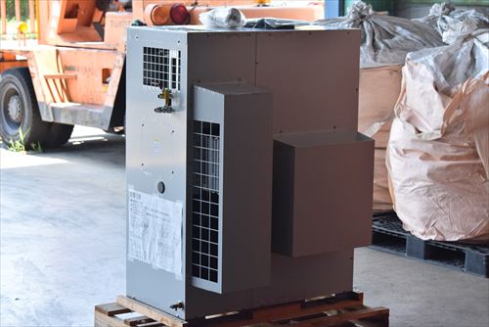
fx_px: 1182
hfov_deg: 23.4
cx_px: 244
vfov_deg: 15.7
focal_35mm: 87
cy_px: 164
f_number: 6.3
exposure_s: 1/500
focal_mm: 58
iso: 1250
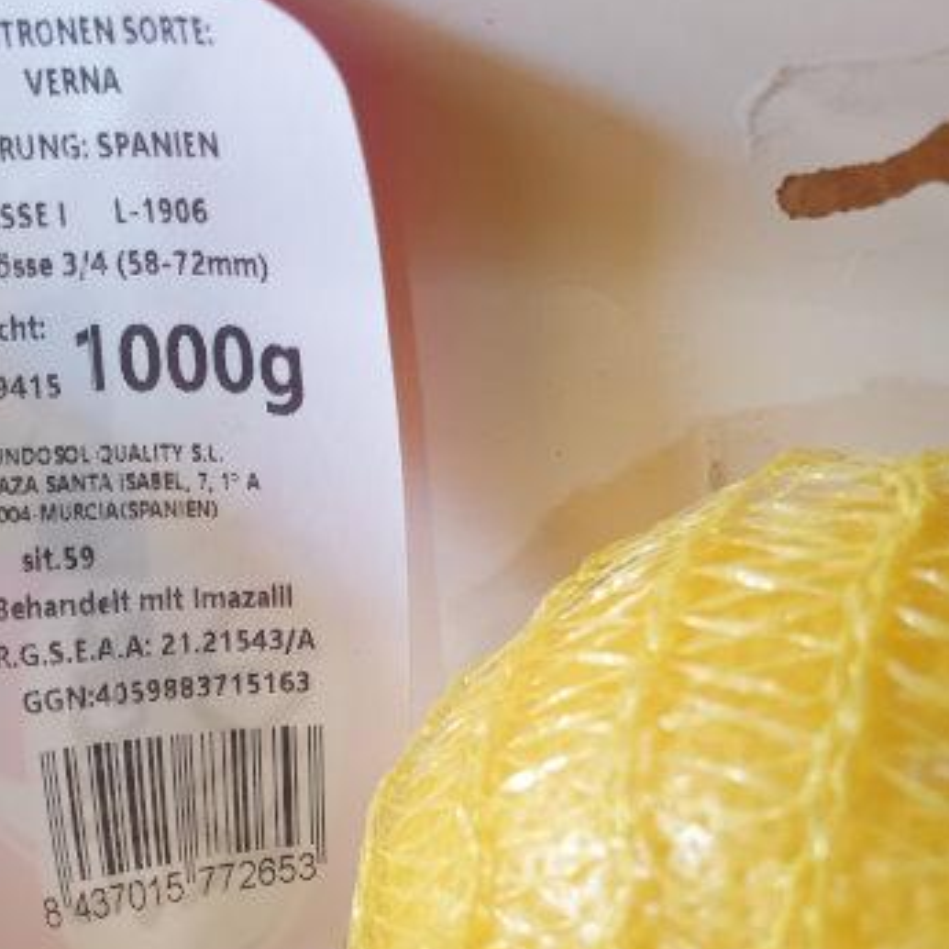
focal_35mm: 40
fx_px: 1241
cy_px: 674
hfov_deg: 41.5
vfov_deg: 41.0
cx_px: 352
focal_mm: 4.3
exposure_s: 1/50
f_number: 2.4
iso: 250
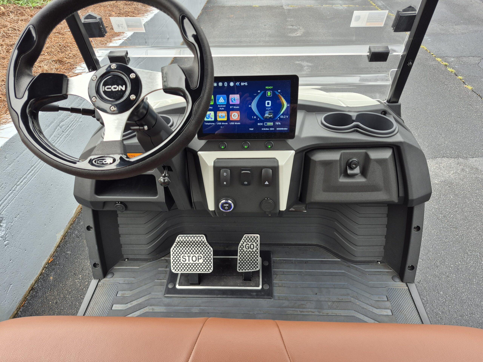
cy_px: 181
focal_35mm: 23
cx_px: 242
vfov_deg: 58.9
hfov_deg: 73.9
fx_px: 321
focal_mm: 5.4
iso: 25
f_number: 1.8
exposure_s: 1/197
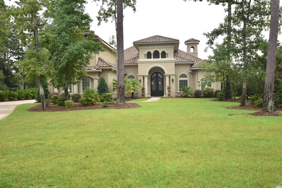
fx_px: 235
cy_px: 94
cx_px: 141
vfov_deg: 43.6
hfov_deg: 61.9
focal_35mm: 30
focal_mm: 20
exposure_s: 1/200
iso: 100
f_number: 3.5
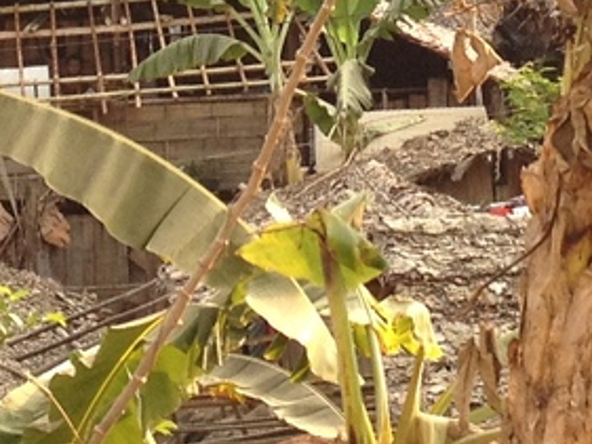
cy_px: -301
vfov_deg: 7.3
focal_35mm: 199
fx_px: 3405
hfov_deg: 9.9
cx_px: 525
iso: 50
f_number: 2.4
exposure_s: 1/161
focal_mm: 4.28
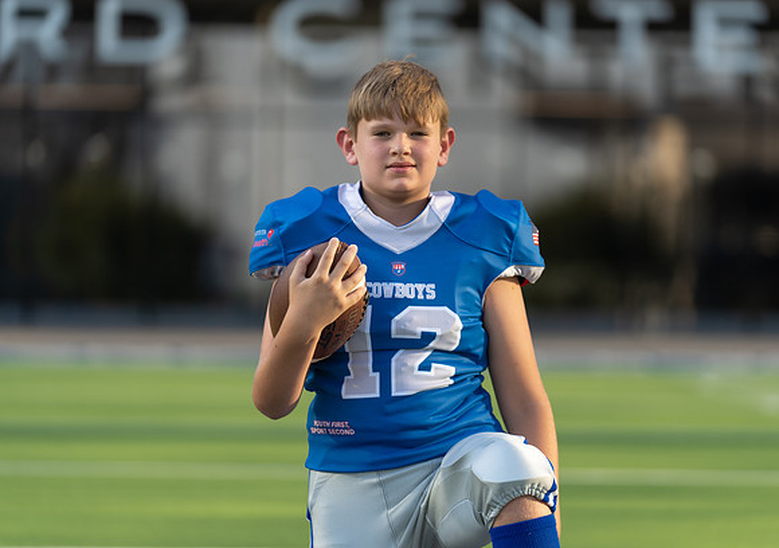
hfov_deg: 11.0
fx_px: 4032
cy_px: 267
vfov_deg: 7.8
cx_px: 422
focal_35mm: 183
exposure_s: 1/640
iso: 100
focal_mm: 162
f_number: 2.8
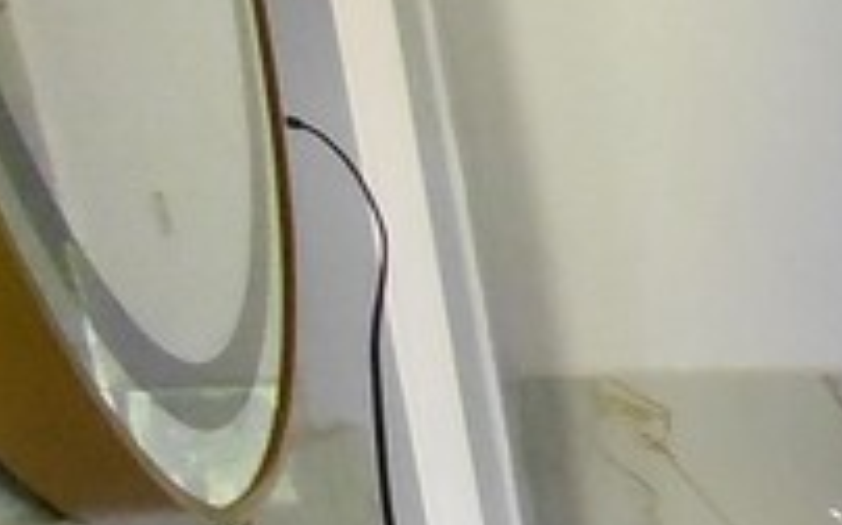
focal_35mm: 86
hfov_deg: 14.5
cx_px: 2063
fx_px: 1972
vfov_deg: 14.3
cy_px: 762
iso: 200
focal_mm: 1.64
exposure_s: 1/60
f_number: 2.2
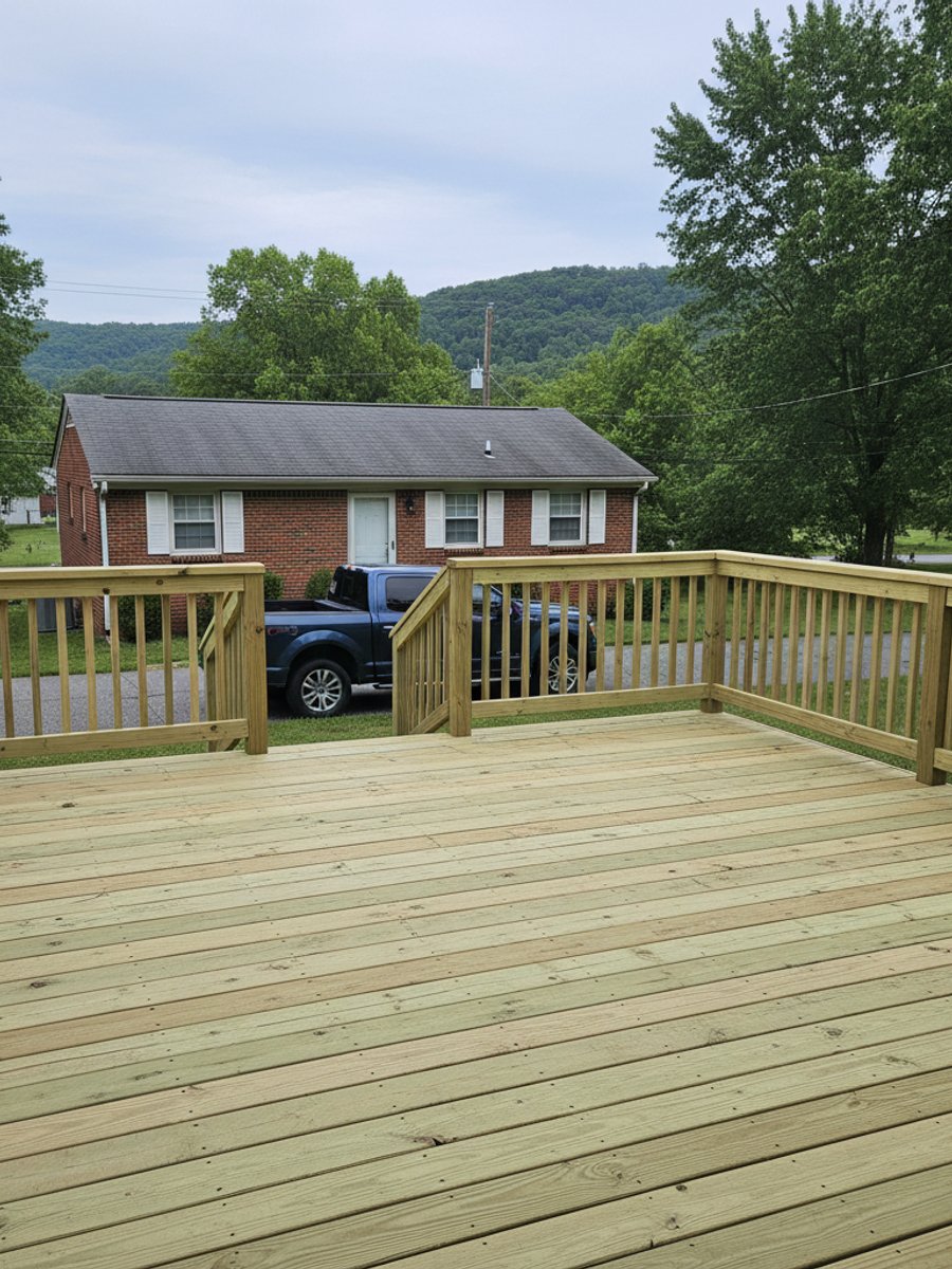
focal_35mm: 23
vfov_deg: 73.9
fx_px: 843
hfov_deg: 58.9
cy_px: 634
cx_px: 476
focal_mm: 6.4
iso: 1203
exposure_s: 1/195
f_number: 1.8
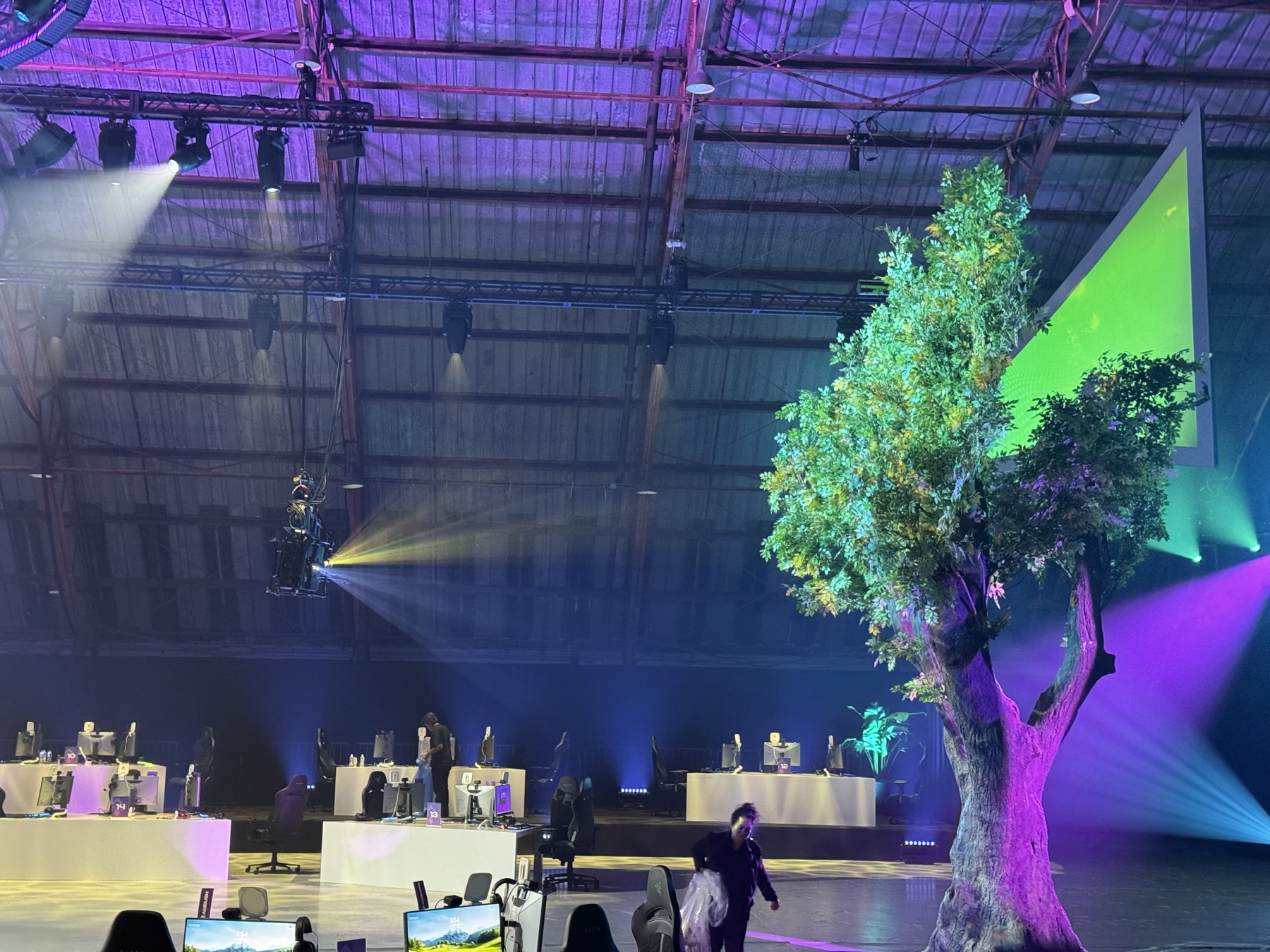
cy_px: 476
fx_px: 1761
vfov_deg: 30.3
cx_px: 635
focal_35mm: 48
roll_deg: -1.1
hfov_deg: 39.7
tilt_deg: +7.4
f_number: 1.78
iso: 500
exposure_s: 1/40
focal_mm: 6.76
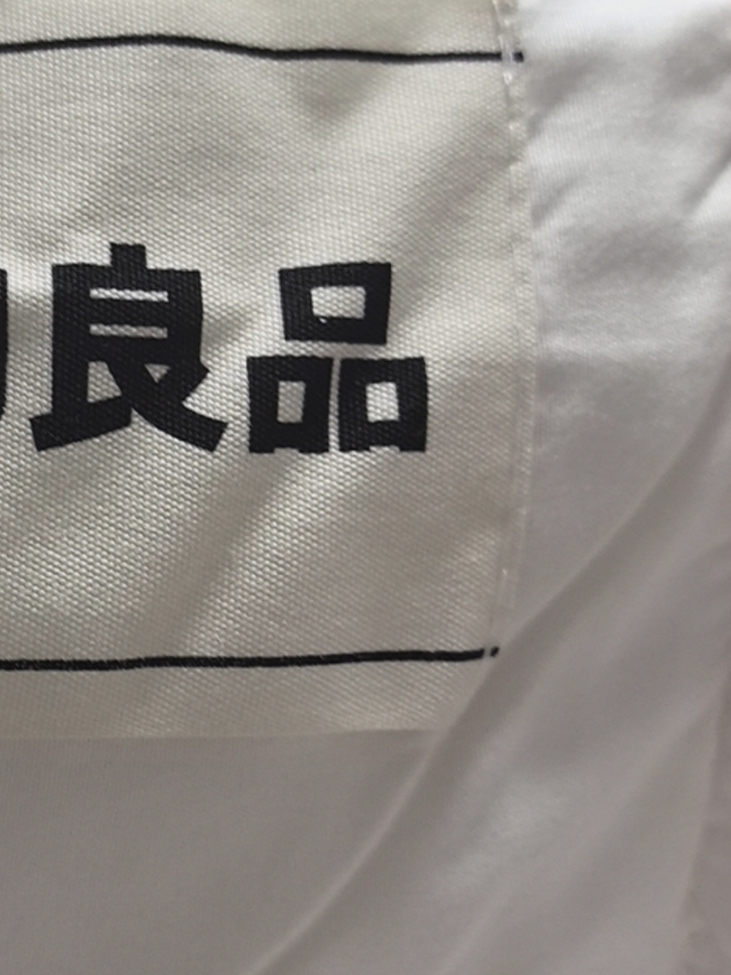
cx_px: 13
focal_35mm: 62
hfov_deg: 22.8
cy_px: 531
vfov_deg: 31.2
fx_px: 1746
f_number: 2
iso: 320
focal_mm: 6.98
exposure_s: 1/33.3
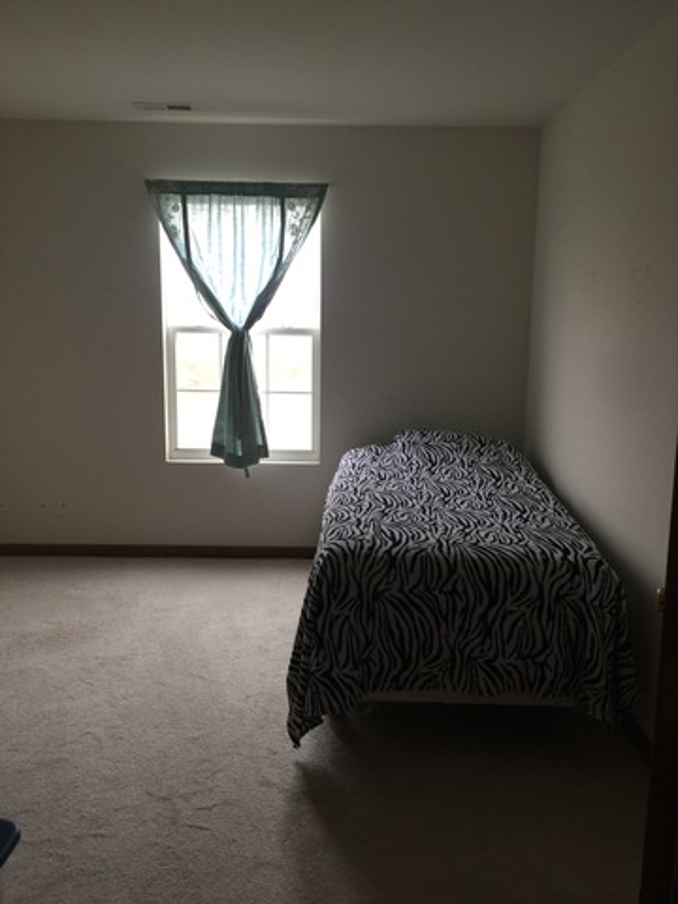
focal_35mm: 29
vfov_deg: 61.7
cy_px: 452
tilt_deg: -8.1
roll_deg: +1.1
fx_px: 757
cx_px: 339
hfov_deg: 48.2
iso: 32
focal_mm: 4.15
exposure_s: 1/30
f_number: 2.2
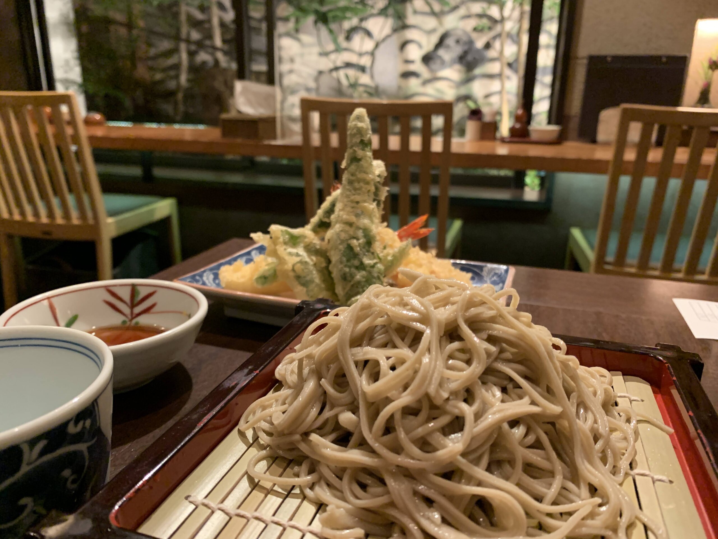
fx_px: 539
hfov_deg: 67.3
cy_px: 270
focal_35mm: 26
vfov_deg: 53.1
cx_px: 359
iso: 400
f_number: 1.8
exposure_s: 1/40
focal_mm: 4.25
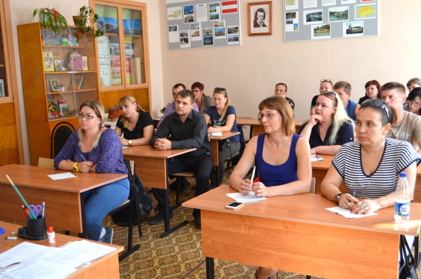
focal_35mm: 39
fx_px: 455
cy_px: 140
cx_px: 210
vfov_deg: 34.1
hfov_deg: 49.6
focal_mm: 26
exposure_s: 1/80
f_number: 4.5
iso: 400
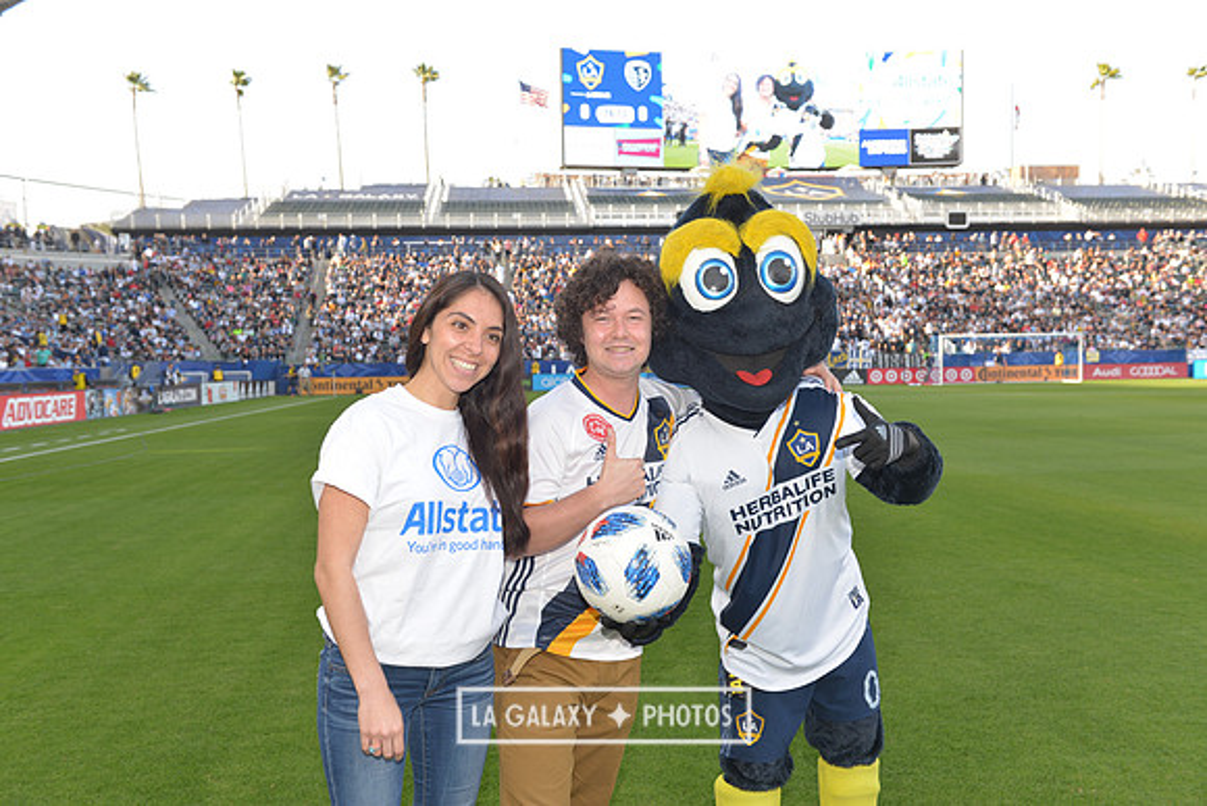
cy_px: 403
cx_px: 604
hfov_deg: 55.8
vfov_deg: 38.9
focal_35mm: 34
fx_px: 1140
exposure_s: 1/125
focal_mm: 34
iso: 200
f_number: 5.6
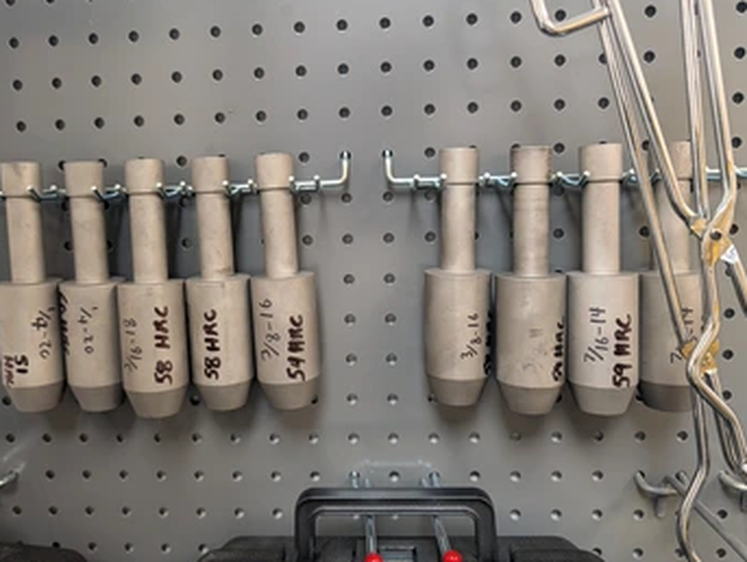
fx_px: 605
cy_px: 269
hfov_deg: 63.1
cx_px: 318
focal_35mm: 28
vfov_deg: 49.8
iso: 264
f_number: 1.68
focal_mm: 6.9
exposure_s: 1/120
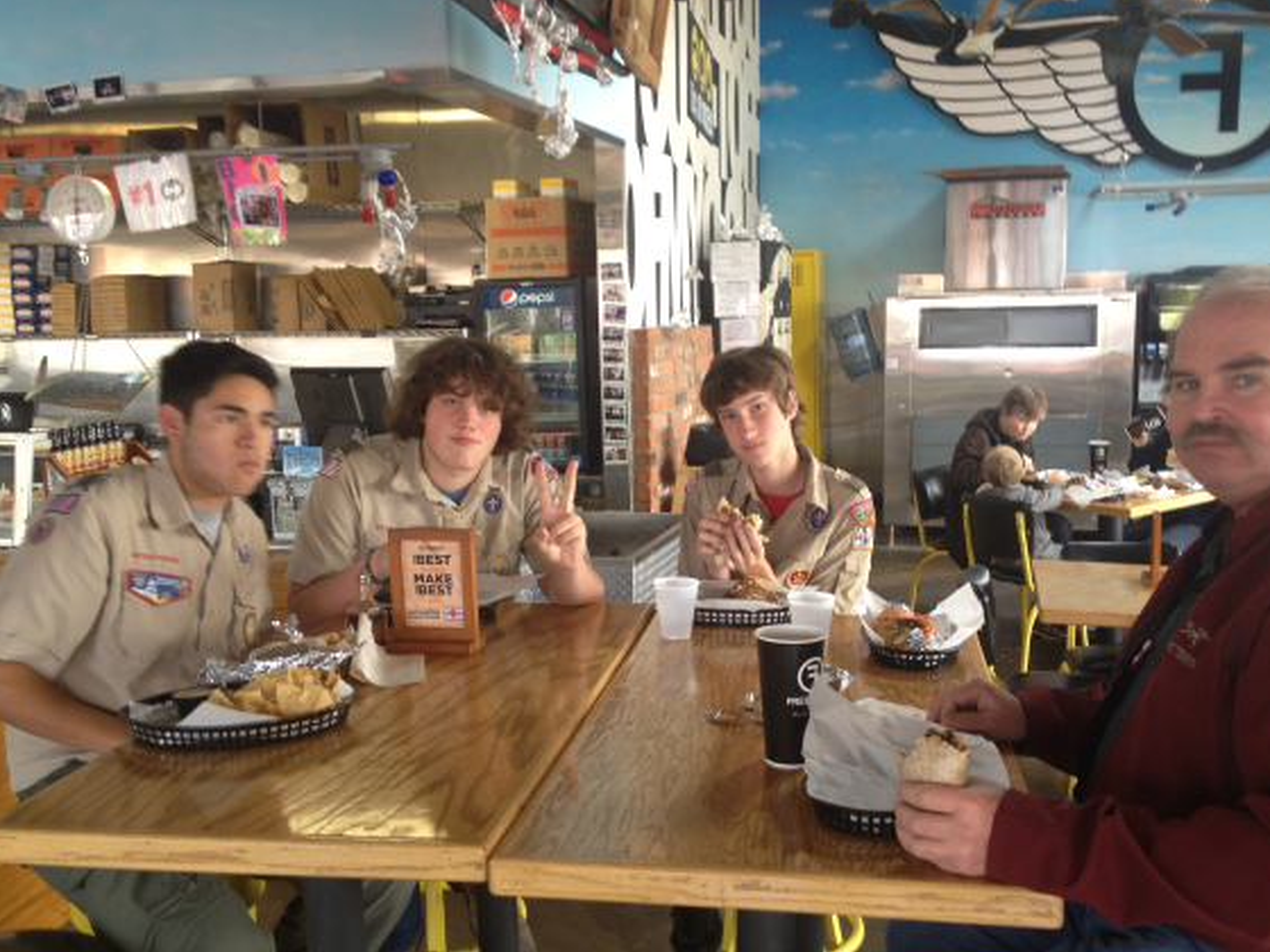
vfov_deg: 35.9
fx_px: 1468
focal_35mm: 40
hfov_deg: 46.8
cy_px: 519
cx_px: 687
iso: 50
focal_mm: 4.28
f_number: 2.4
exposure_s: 1/20
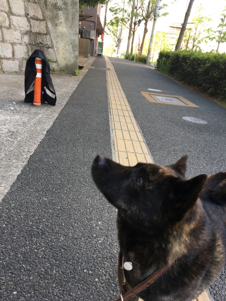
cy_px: 150
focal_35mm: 29
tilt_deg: -21.8
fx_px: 252
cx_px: 113
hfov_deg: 48.2
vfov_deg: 61.7
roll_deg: -7.4
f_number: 2.2
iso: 25
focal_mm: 4.15
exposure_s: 1/40
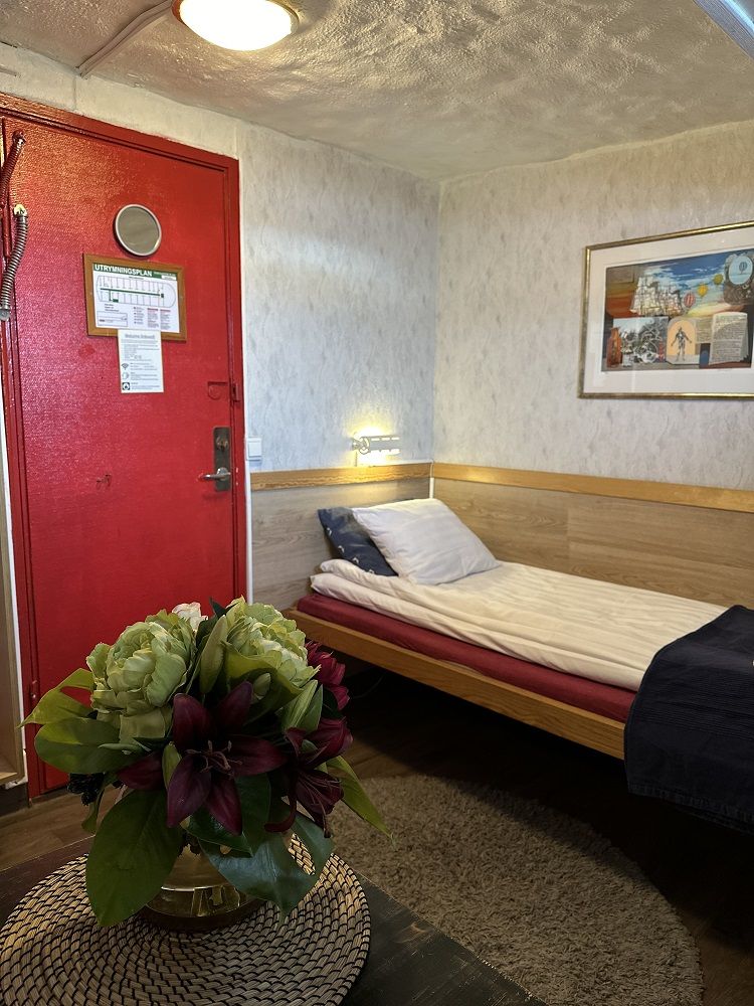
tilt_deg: -9.0
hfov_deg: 56.8
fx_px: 697
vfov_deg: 71.6
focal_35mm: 24
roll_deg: -1.6
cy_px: 503
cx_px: 377
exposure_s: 1/50
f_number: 1.78
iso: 320
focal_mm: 6.86
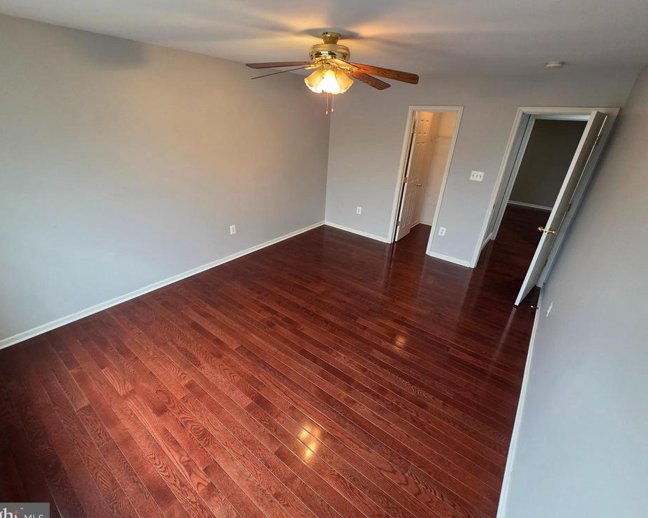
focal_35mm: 14
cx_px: 320
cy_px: 263
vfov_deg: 88.0
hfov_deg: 100.7
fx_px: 268
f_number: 2.2
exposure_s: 1/60
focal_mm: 2.2
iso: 200
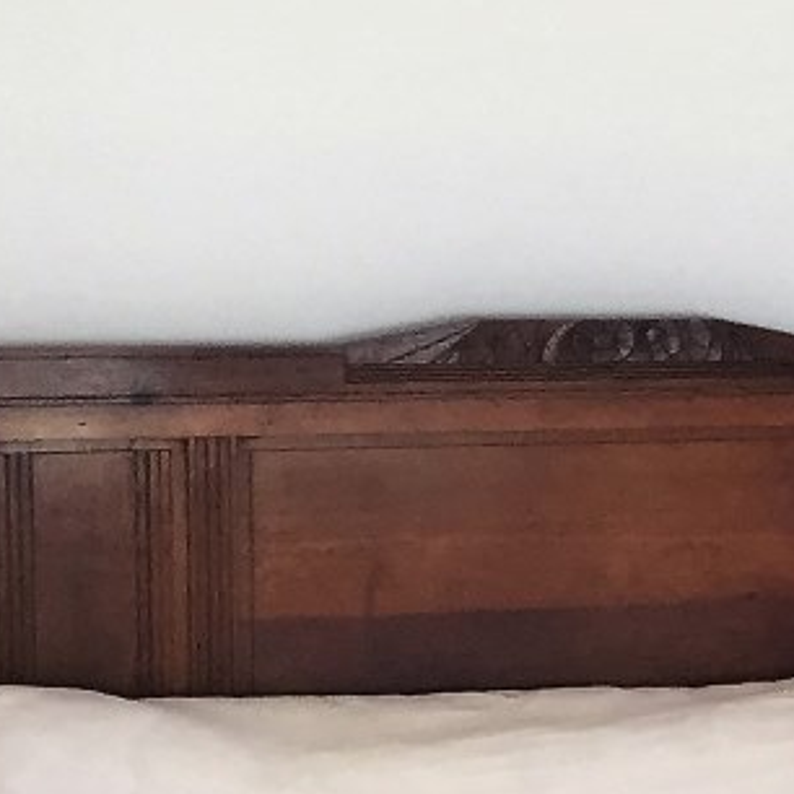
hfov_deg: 11.9
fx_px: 3477
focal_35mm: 134
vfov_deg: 13.0
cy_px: 592
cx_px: 1458
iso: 100
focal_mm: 4.15
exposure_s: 1/33
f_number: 2.2
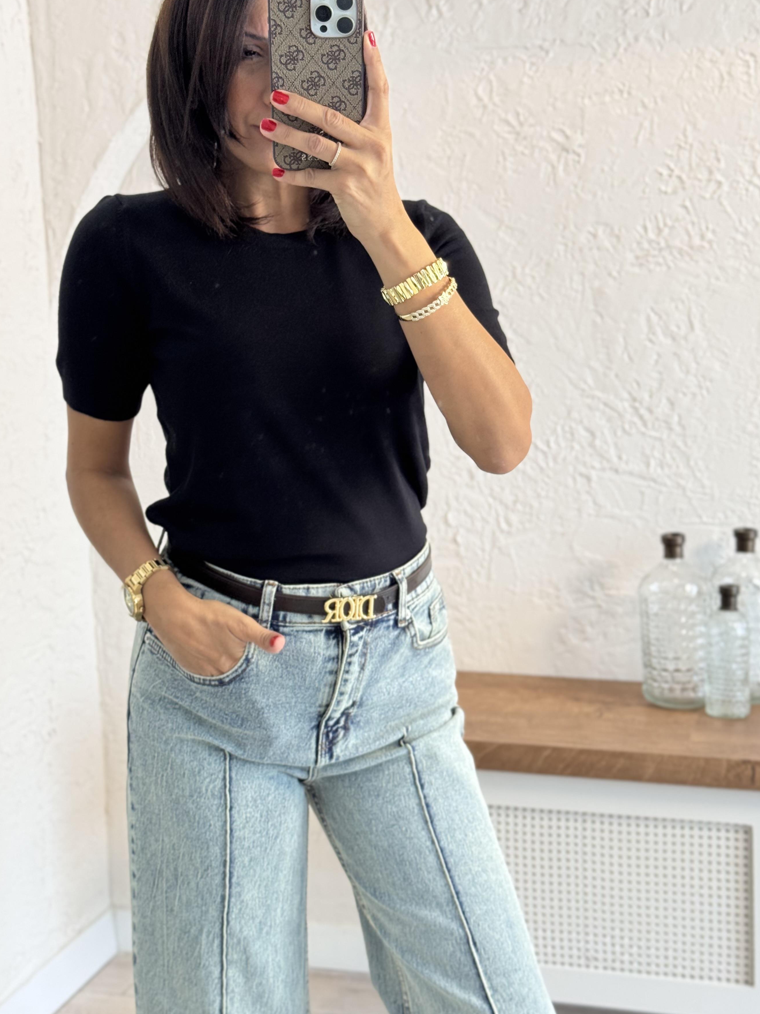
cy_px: 490
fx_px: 1610
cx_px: 428
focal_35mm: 55
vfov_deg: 34.9
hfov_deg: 26.5
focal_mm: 6.76
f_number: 1.78
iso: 100
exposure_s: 1/79
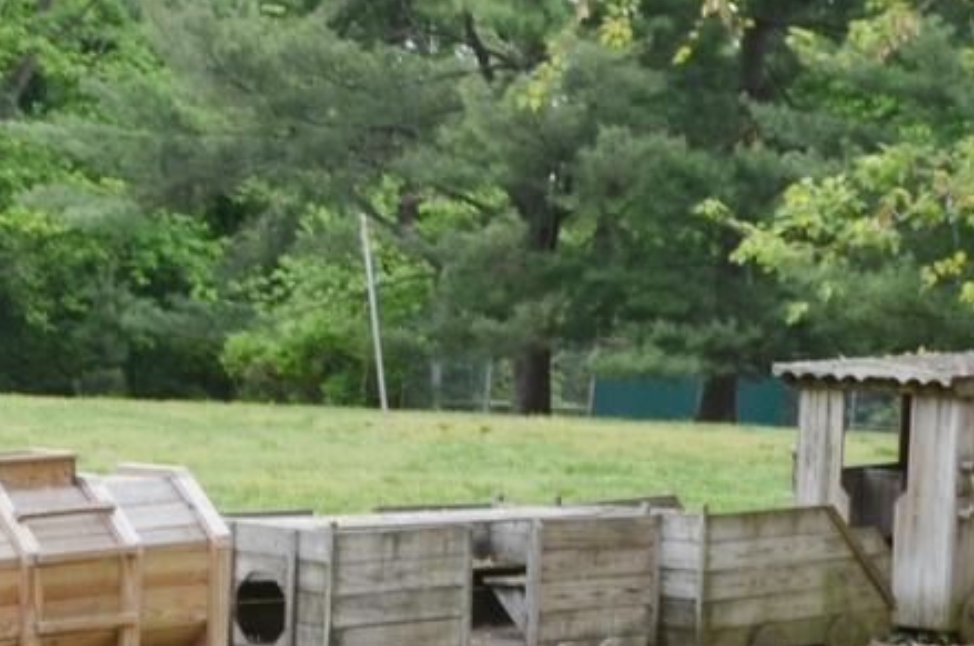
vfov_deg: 10.4
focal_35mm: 126
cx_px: 29
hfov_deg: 16.0
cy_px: 1026
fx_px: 3403
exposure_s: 1/200
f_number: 8
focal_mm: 18
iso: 200
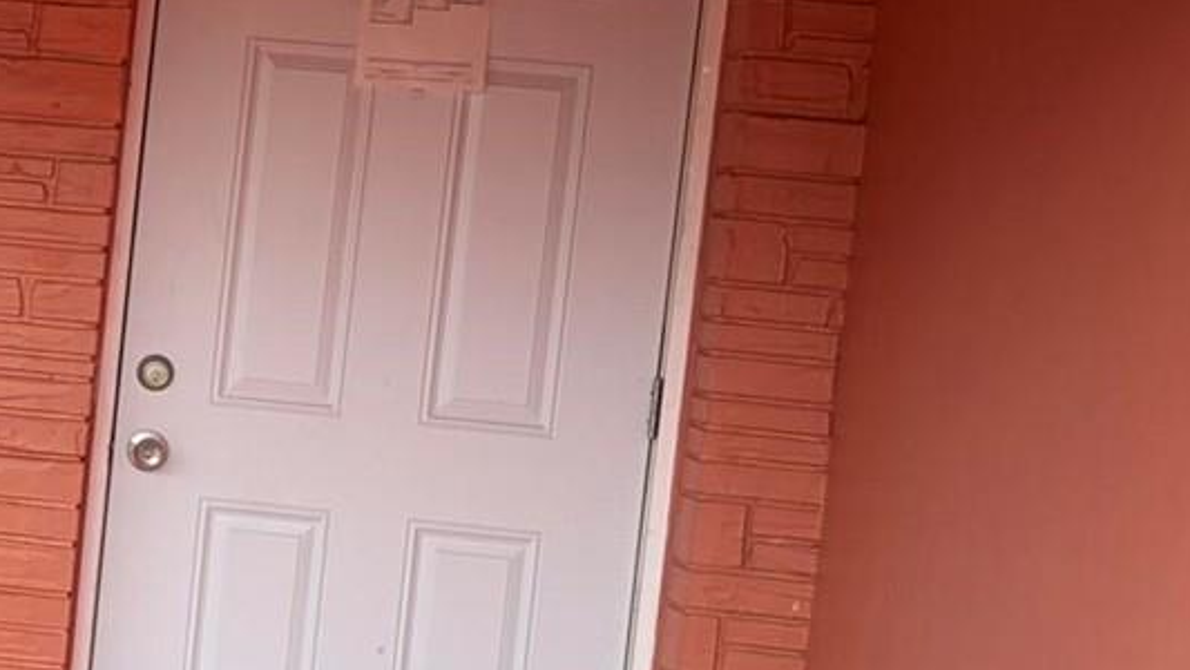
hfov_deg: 23.2
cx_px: -190
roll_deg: -4.7
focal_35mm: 85
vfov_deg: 14.2
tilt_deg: -3.1
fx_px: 2682
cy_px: 315
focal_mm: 5.96
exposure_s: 1/791
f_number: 1.6
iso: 50
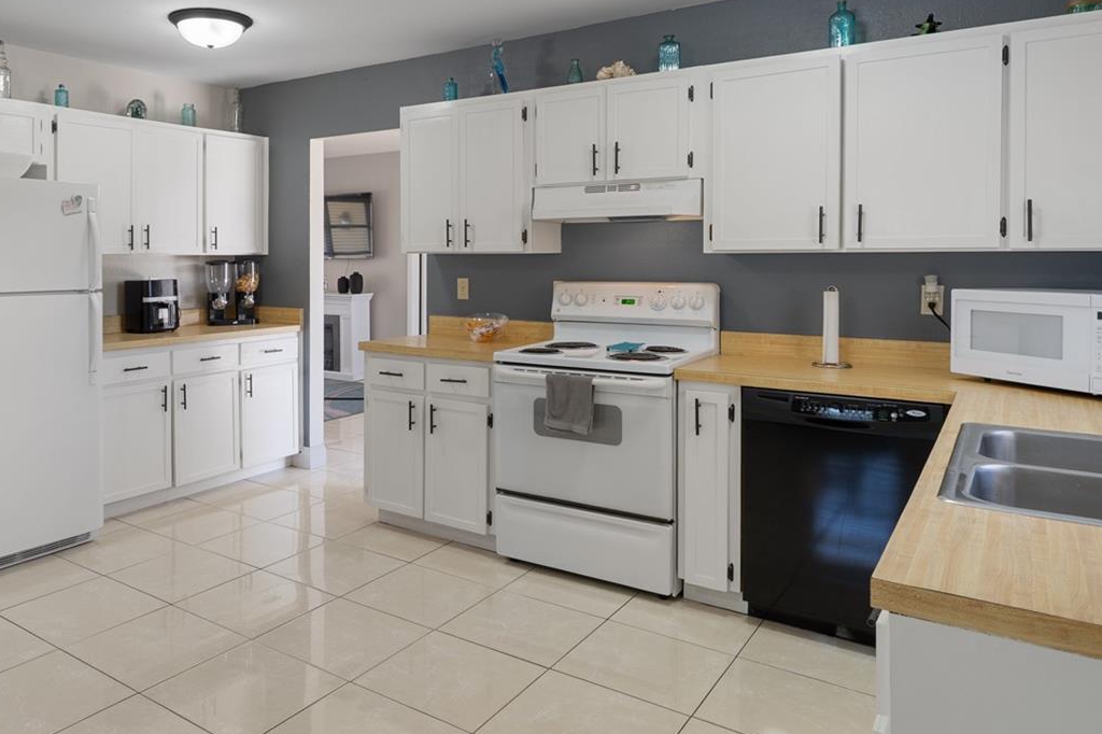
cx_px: 407
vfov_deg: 50.5
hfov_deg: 70.3
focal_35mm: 25
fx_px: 765
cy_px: 254
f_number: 9
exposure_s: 1/3
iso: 320
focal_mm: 16
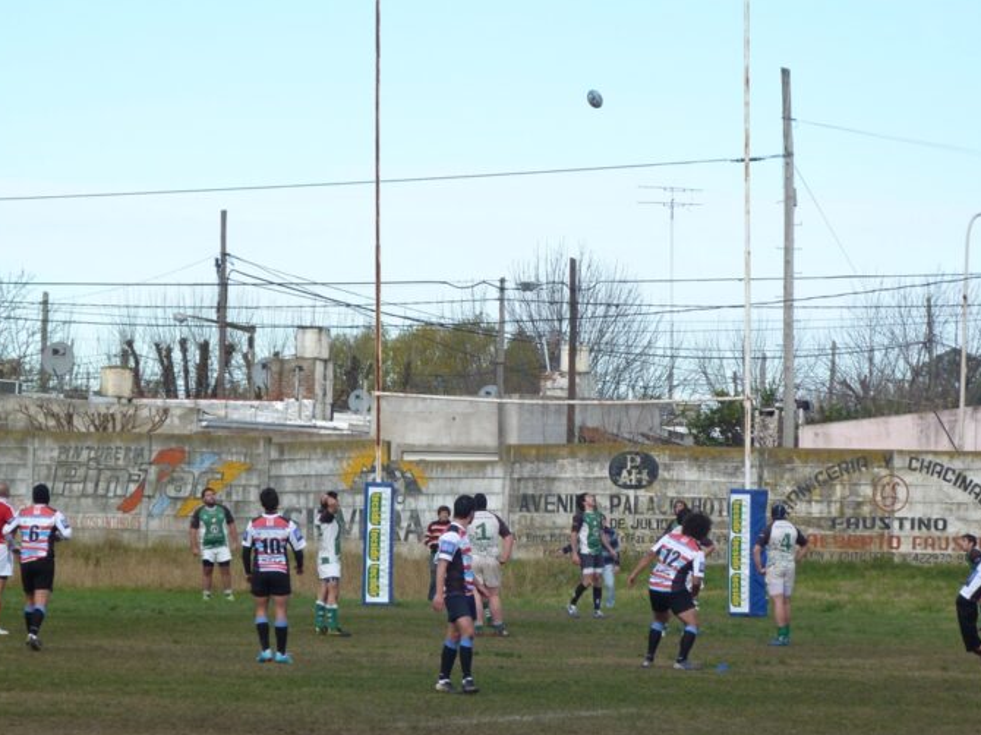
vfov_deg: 7.3
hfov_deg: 9.8
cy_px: 341
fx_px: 5751
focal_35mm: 203
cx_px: 498
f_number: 3.8
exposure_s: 1/500
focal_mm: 31.9
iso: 160
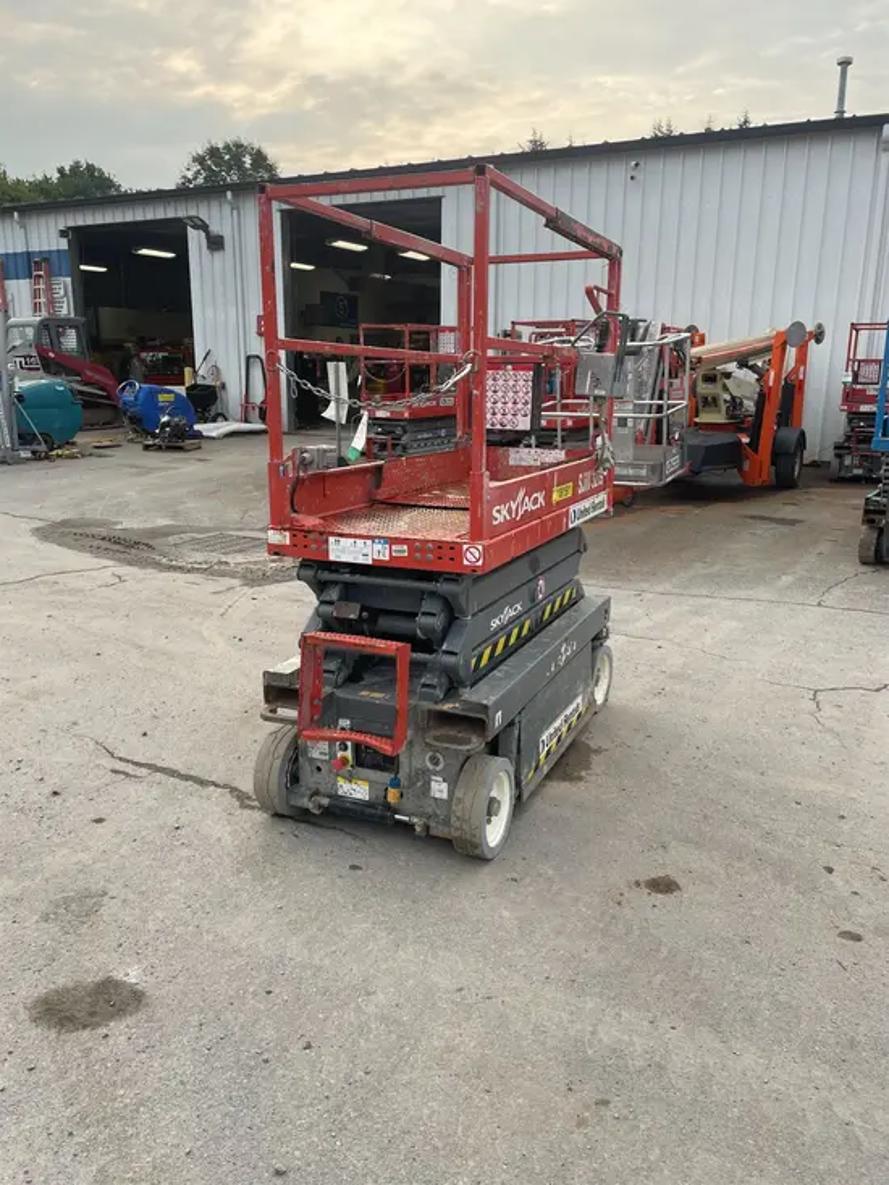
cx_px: 444
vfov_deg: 67.3
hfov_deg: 53.1
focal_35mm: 26
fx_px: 890
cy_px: 592
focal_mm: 4.2
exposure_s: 1/734
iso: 50
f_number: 1.6
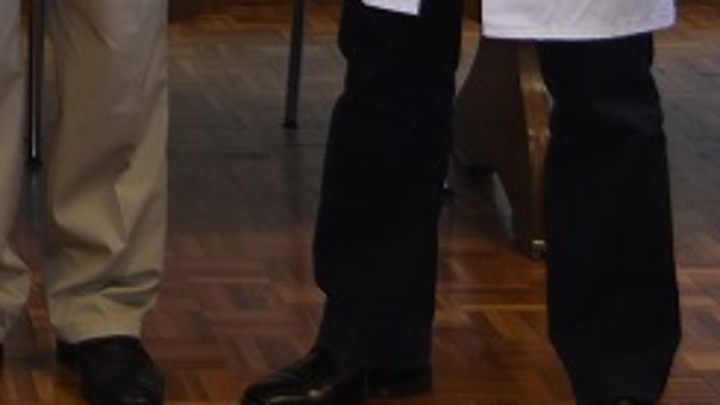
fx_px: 3086
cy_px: -590
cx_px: -341
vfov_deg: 7.1
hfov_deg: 12.7
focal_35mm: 162
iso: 250
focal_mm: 21
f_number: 3.5
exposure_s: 1/100
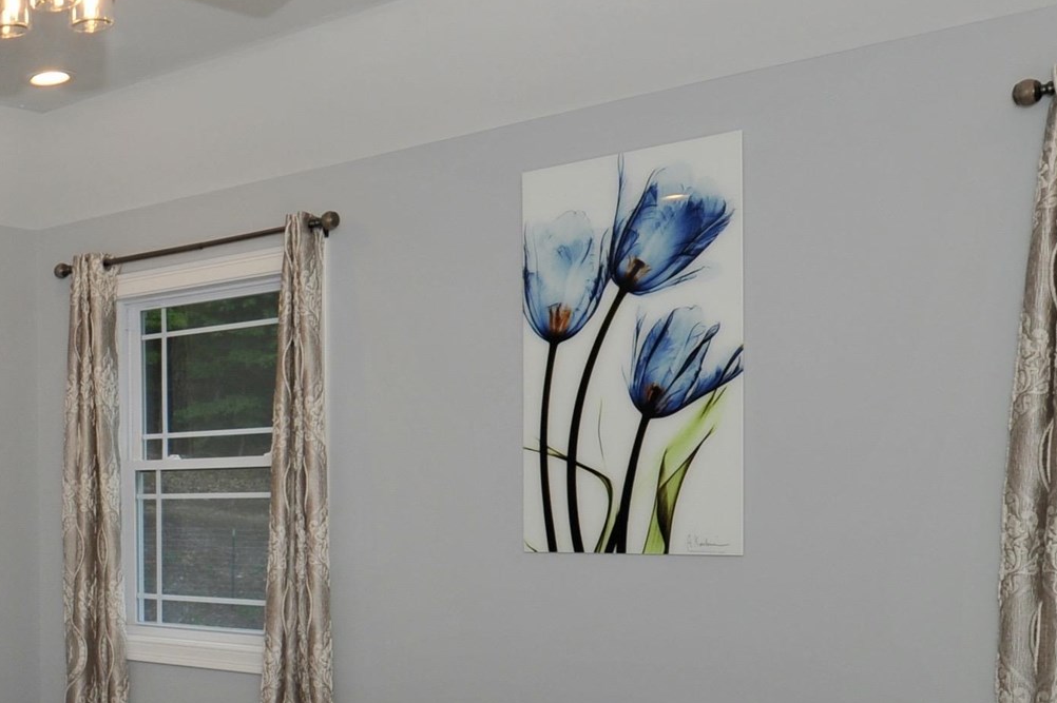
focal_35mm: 46
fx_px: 1350
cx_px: -311
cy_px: 545
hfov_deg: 32.4
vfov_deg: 28.7
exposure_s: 1/125
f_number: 7.1
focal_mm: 15
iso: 560
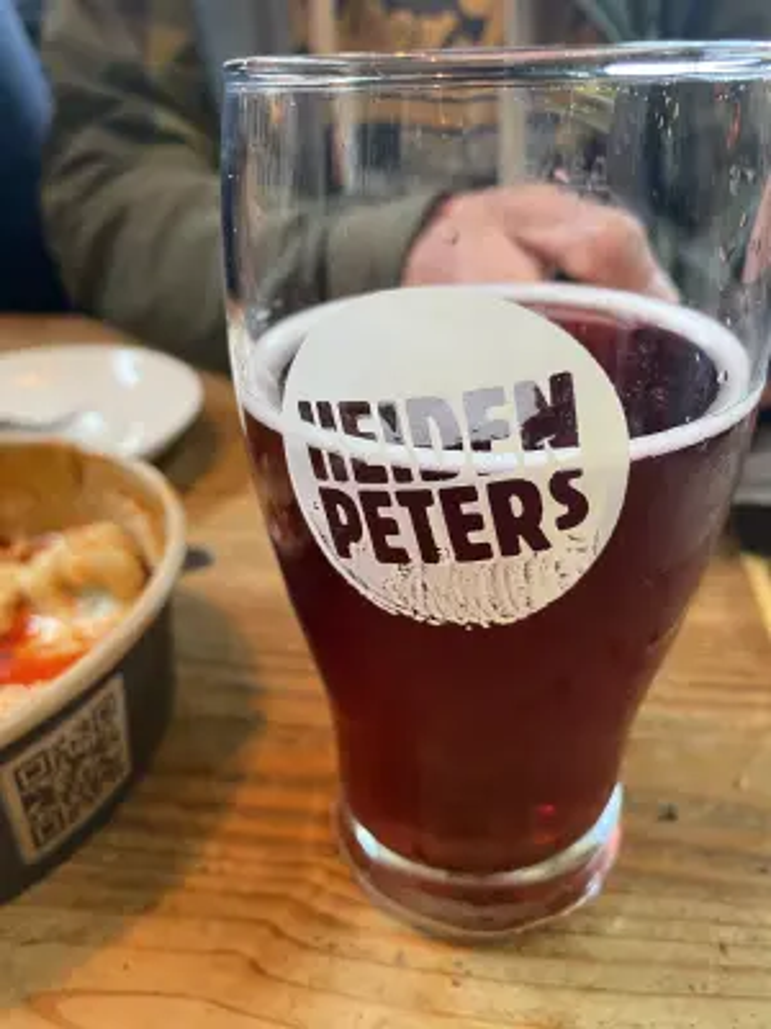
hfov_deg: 54.9
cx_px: 386
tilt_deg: -28.4
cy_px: 514
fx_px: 742
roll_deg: +3.7
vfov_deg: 69.4
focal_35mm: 25
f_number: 1.8
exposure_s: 1/50
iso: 250
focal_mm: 4.25
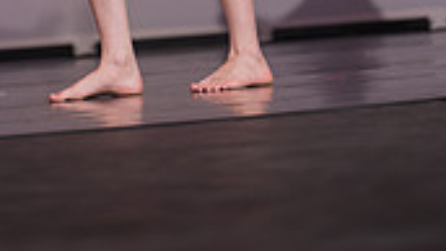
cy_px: -305
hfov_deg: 11.2
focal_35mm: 192
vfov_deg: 6.1
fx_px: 2272
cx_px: 182
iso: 400
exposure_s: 1/500
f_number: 2.8
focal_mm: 70
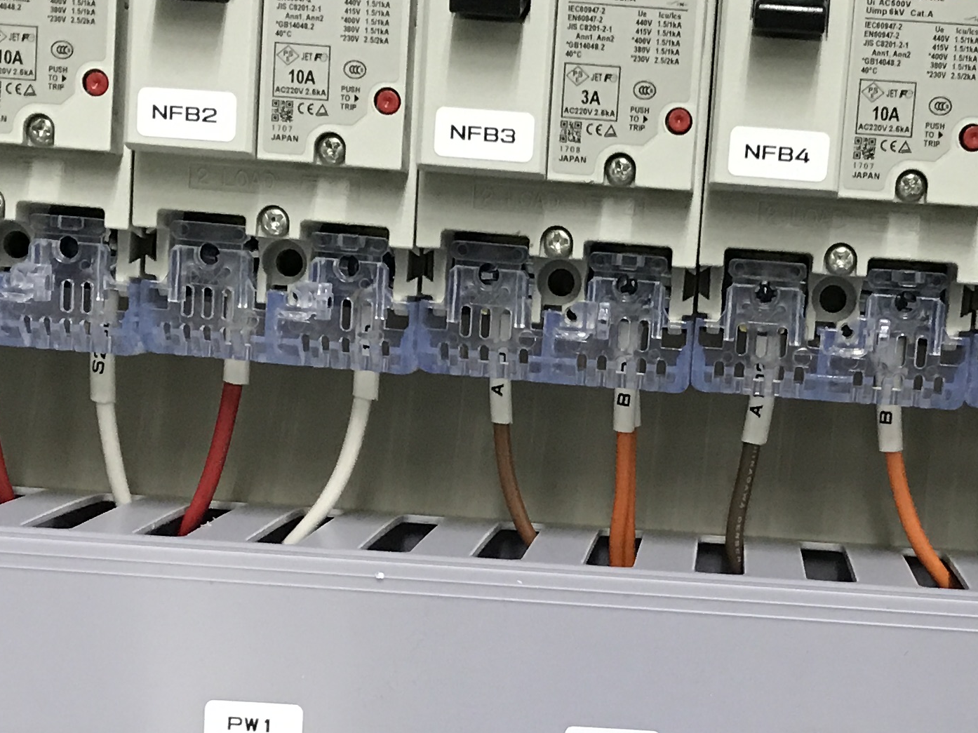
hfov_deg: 24.0
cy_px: 638
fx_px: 2288
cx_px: 643
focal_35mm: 81
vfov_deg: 18.0
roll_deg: -3.1
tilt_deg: -7.0
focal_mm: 3.99
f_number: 1.8
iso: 50
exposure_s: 1/15
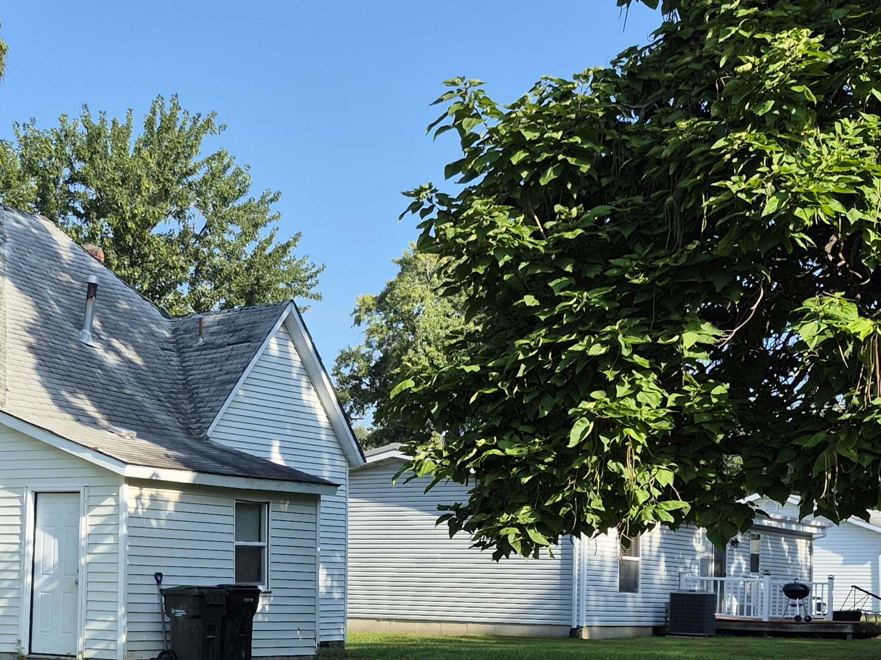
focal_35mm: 62
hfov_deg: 30.5
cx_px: 182
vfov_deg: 23.1
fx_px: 1578
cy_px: 575
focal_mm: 5.4
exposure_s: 1/1004
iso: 25
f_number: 1.8
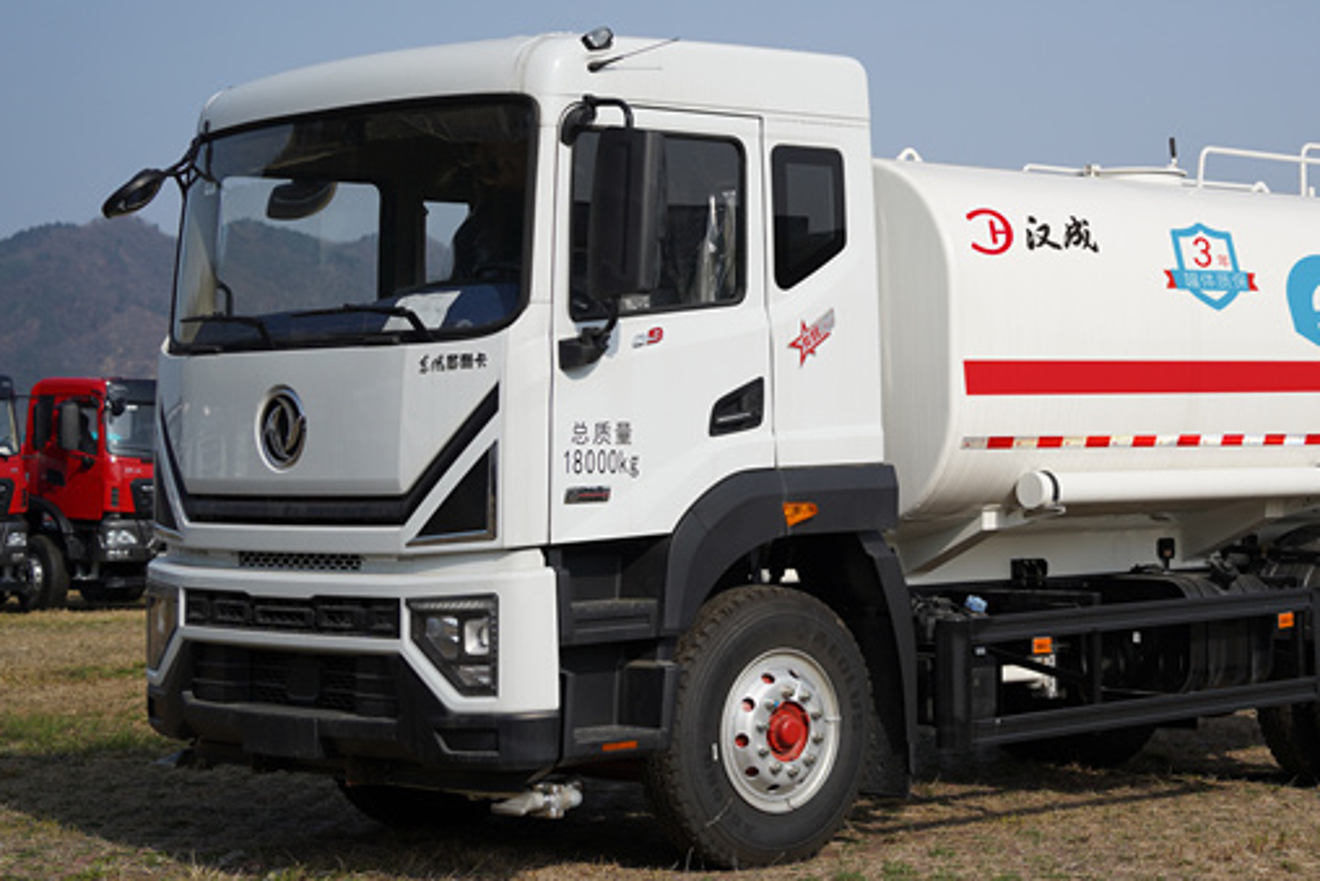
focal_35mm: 74
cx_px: 896
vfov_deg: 18.4
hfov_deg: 27.1
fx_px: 2714
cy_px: 355
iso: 100
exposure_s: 1/1600
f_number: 3.5
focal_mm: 47
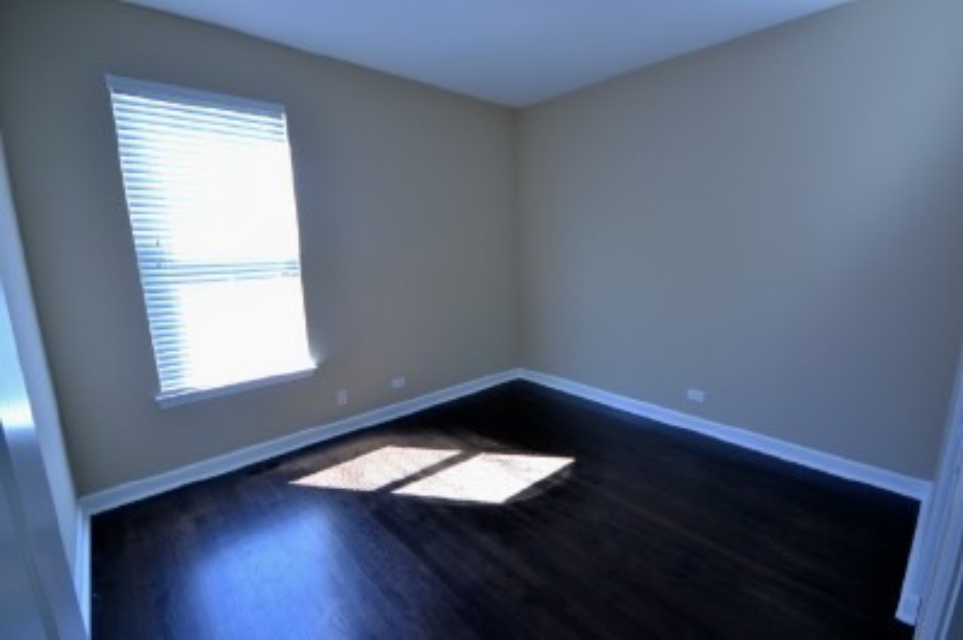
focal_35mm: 15
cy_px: 320
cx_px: 482
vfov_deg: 77.2
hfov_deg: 100.4
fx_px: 401
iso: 450
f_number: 4
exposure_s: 1/60
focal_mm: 10
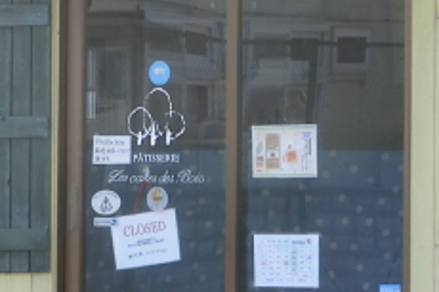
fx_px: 5849
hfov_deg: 4.3
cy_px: 76
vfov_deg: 2.9
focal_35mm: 480
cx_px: 321
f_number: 5.9
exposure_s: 1/80
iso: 80
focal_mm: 29.44
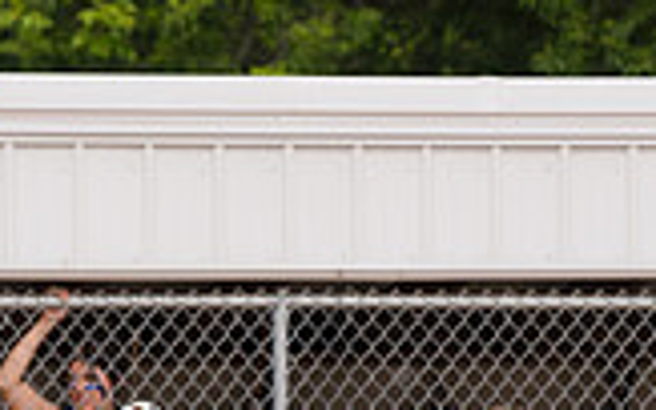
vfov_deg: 1.2
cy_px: 667
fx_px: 19404
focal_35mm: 1085
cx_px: 334
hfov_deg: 1.9
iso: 320
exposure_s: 1/1600
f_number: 5.6
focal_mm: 200
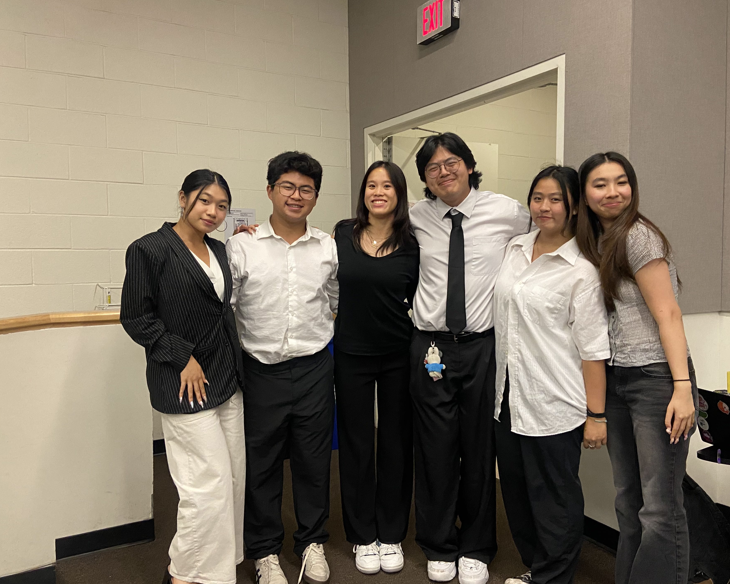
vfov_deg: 50.0
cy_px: 291
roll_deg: -0.1
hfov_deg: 60.3
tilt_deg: -3.4
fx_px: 627
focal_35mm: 29
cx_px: 399
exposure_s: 1/60
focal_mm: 4.25
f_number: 1.8
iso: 500
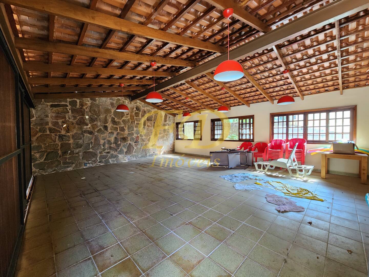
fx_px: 139
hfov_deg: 106.2
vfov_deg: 89.9
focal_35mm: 13
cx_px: 184
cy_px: 138
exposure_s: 1/60
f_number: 2.2
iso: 320
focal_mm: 2.2
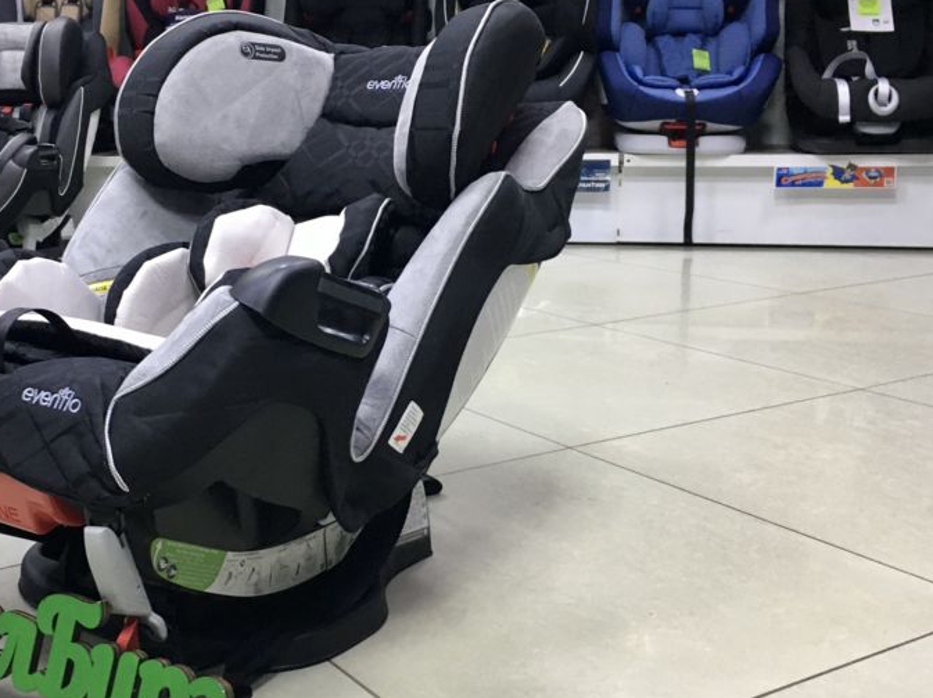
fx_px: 1239
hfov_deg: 40.8
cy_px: 319
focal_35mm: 46
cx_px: 321
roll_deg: +0.4
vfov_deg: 31.5
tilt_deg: -11.5
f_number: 2.2
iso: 125
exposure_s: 1/33
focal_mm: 4.15
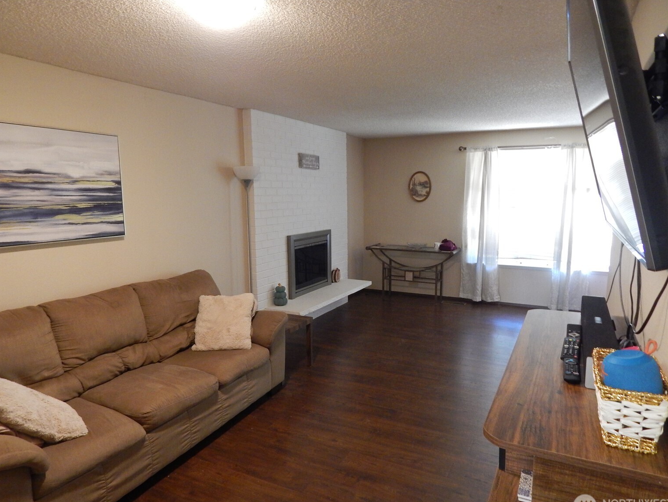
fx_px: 444
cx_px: 337
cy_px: 261
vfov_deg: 58.9
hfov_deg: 73.9
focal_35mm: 23
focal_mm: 4
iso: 400
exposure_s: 1/15
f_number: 3
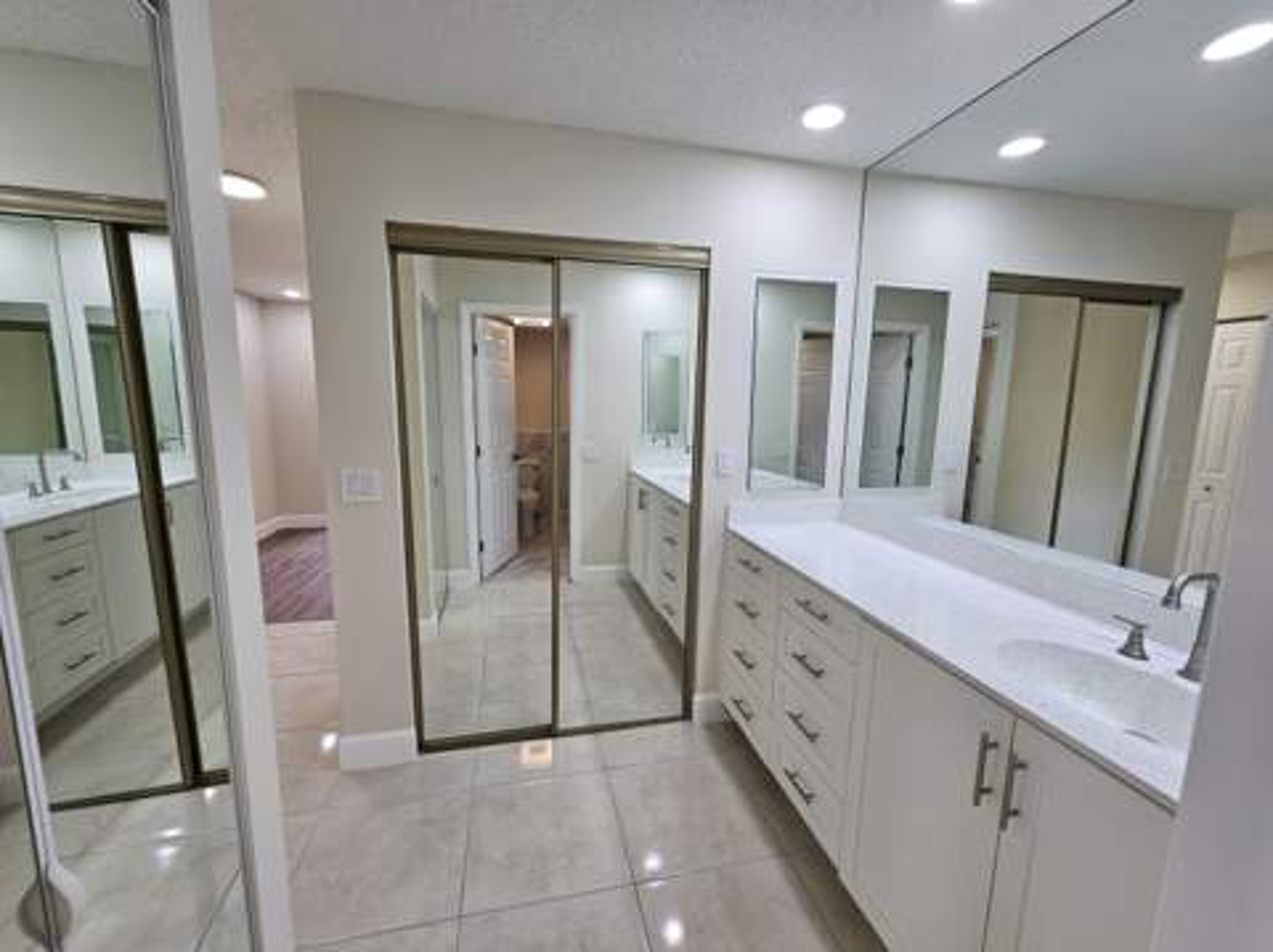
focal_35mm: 13
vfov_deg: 89.8
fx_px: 478
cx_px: 636
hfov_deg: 106.2
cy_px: 476
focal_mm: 2.2
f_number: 2.2
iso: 50
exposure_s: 1/60
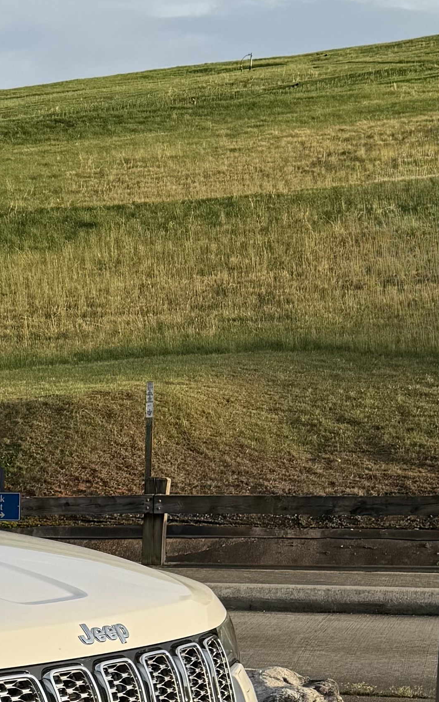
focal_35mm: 86
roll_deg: +1.1
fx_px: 1647
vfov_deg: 23.4
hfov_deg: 13.1
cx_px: -441
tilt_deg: -6.8
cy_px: 653
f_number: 1.78
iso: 80
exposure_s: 1/1689
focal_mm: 6.76
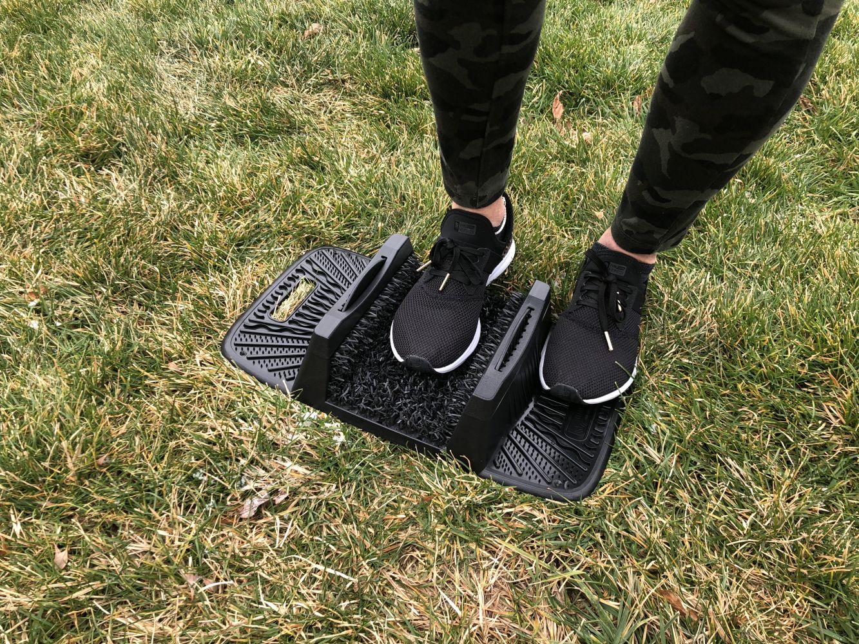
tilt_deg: -46.3
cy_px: 322
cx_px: 430
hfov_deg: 63.4
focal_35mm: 28
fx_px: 695
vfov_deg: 49.8
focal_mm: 3.99
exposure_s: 1/124
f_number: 1.8
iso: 20
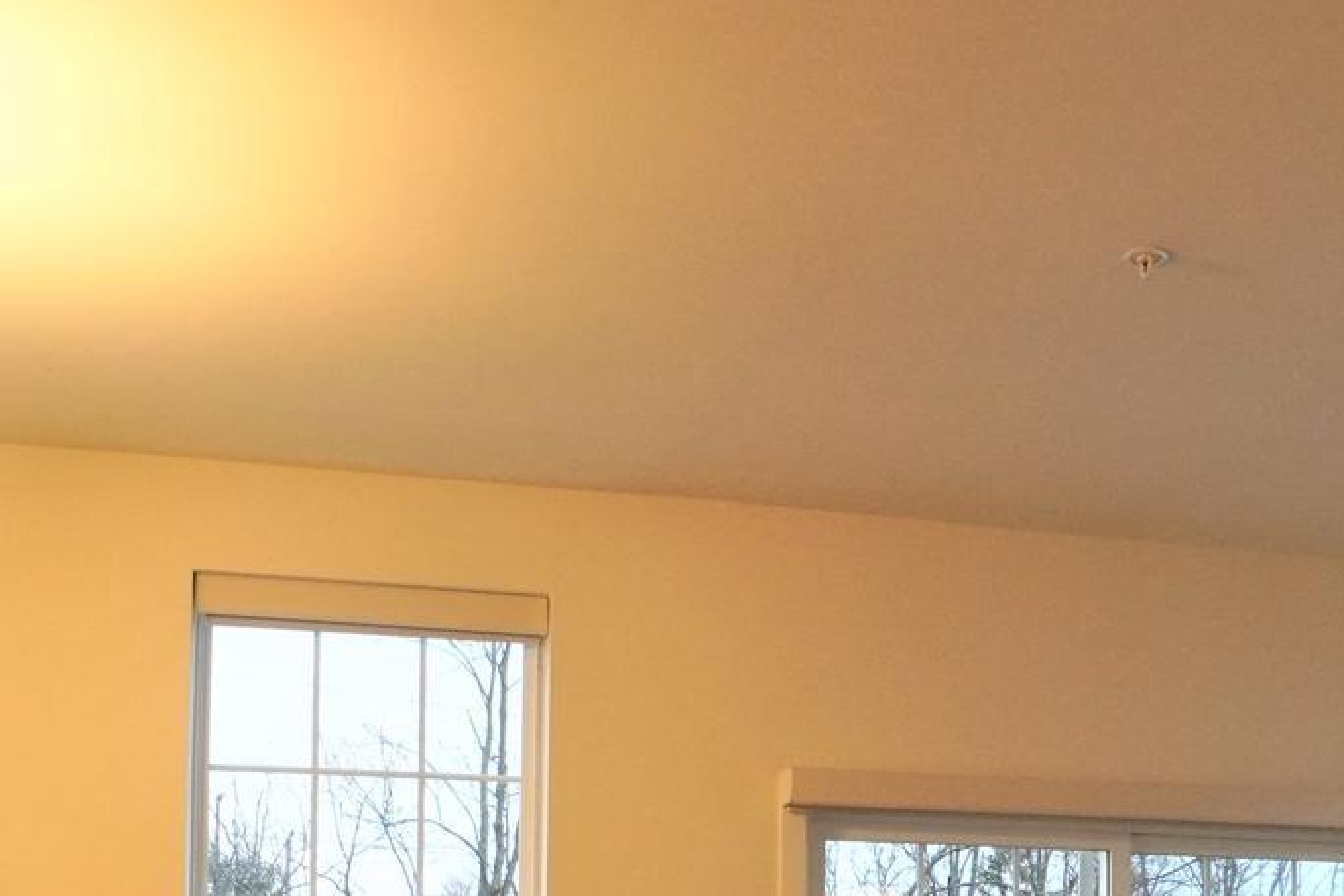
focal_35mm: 45
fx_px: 1679
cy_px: 997
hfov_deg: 43.4
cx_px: 819
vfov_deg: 27.2
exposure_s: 1/160
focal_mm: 10
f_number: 4
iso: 1000
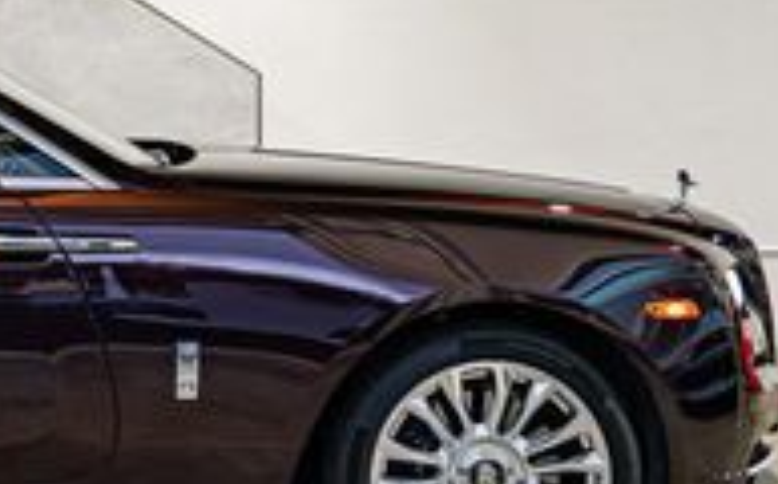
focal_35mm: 105
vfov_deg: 12.4
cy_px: 188
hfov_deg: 18.5
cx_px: -234
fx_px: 2223
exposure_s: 1/100
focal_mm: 31
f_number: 4
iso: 1250
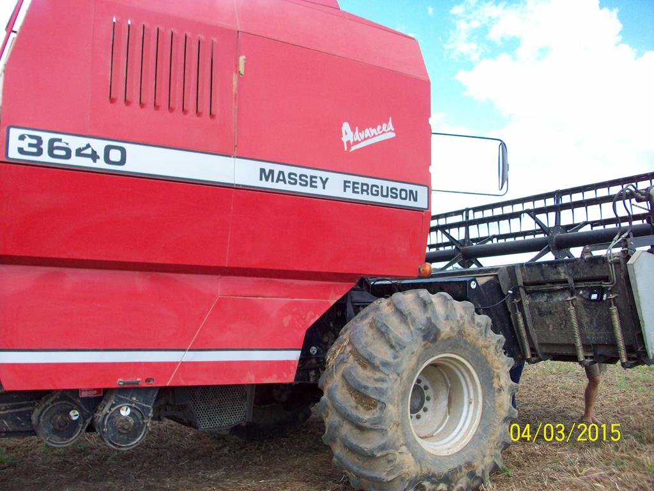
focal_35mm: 34
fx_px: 642
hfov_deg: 54.0
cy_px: 246
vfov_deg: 41.8
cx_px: 327
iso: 64
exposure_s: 1/367
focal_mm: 5.7
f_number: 2.8
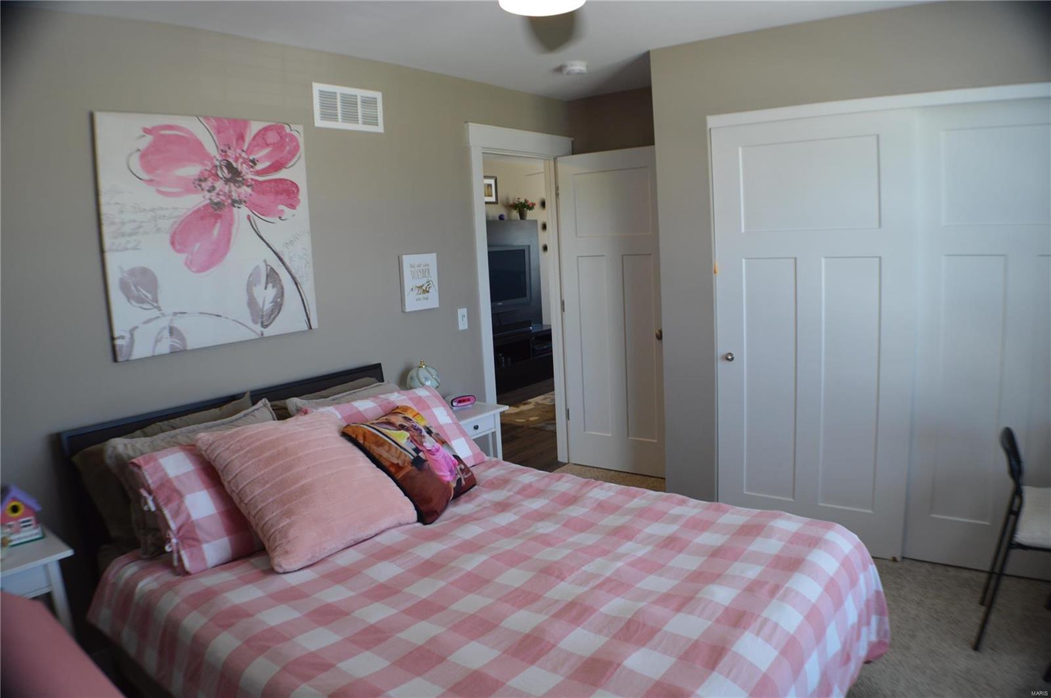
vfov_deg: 43.5
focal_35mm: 30
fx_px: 875
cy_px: 349
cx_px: 526
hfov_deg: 62.0
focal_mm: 20
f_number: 4
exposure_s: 1/60
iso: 400
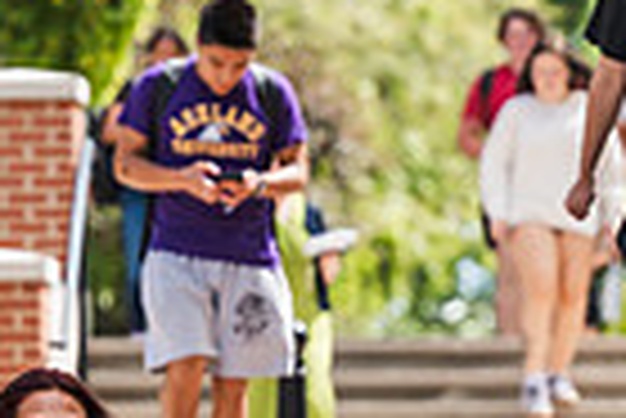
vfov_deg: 2.6
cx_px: 680
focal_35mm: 521
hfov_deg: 3.9
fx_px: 9069
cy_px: 515
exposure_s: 1/800
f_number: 3.2
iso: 125
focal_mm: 125
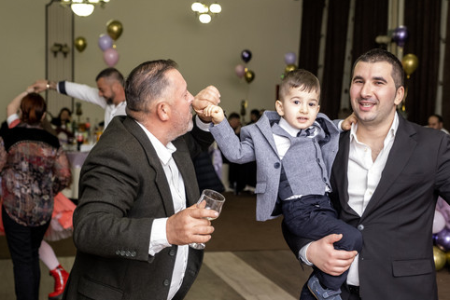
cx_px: 267
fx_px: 913
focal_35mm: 73
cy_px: 155
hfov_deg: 27.6
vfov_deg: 18.7
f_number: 2.8
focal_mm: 36.5
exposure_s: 1/125
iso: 1250
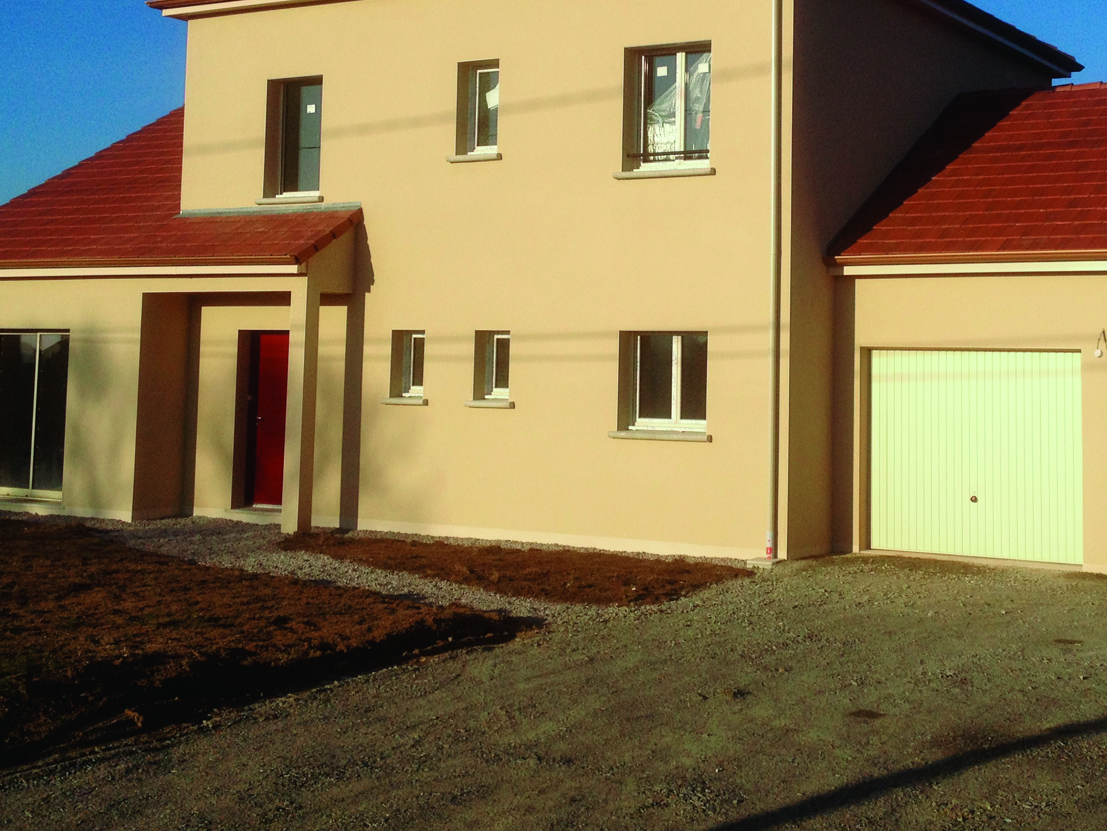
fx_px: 1823
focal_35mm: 57
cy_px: 236
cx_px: 696
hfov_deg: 33.6
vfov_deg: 25.4
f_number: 2.4
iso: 50
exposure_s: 1/2208
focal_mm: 4.28
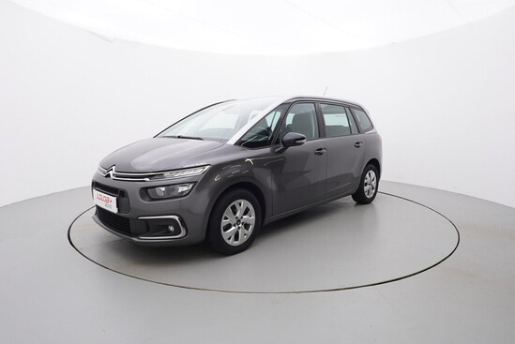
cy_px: 172
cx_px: 258
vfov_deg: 56.2
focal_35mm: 22
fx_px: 322
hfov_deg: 77.3
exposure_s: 1/80
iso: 200
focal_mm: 15
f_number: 5
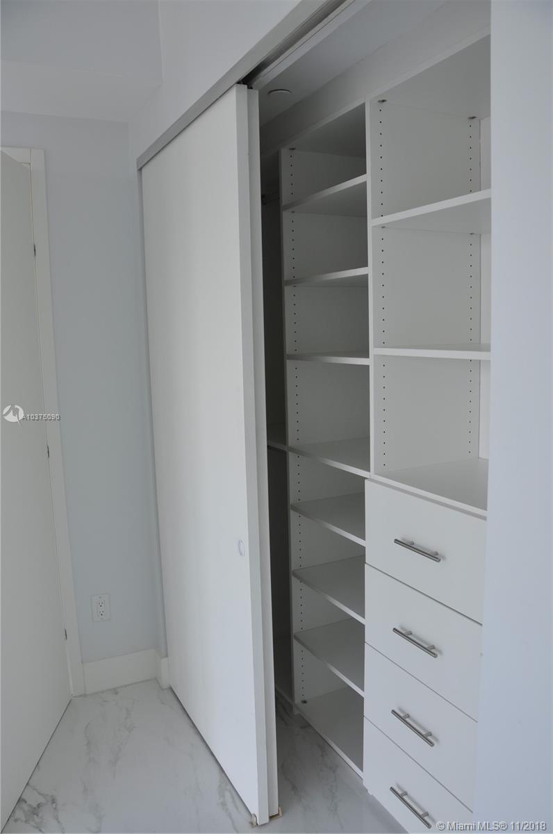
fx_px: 624
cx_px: 276
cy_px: 417
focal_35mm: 27
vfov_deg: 67.5
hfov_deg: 47.8
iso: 200
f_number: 6.3
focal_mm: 18
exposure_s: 1/40
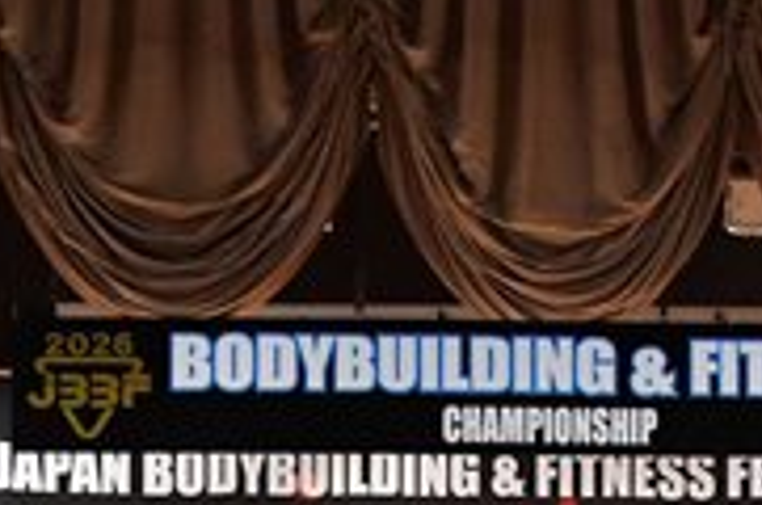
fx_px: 3803
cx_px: 604
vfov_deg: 7.4
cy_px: 800
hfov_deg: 11.4
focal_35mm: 180
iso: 9000
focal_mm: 28
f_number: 5.6
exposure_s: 1/400
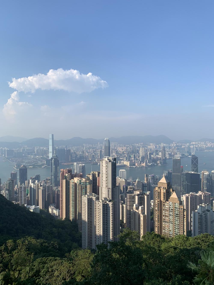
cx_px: 107
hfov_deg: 53.1
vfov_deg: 67.3
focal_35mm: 26
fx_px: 214
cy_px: 142
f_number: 1.8
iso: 25
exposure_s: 1/2257
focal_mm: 4.25
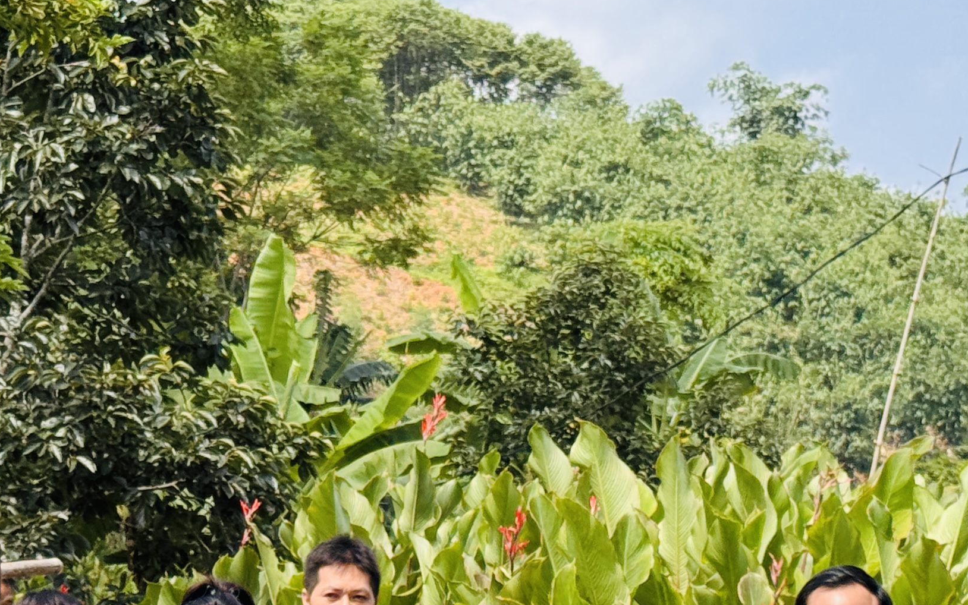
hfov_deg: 16.6
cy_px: 633
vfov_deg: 10.3
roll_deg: -2.8
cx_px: 469
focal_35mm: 126
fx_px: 3324
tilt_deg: -2.6
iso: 64
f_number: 1.78
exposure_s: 1/1869
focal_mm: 6.76
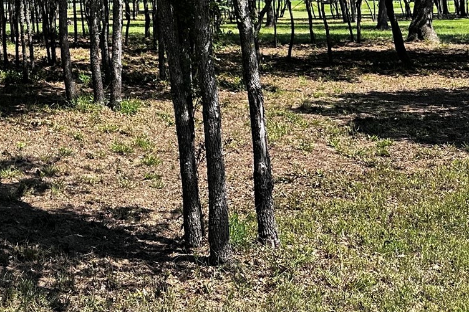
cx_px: -59
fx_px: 886
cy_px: -152
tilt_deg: +10.0
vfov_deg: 17.9
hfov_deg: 27.0
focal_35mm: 68
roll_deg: +1.0
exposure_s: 1/1393
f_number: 1.78
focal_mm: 6.86
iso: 80
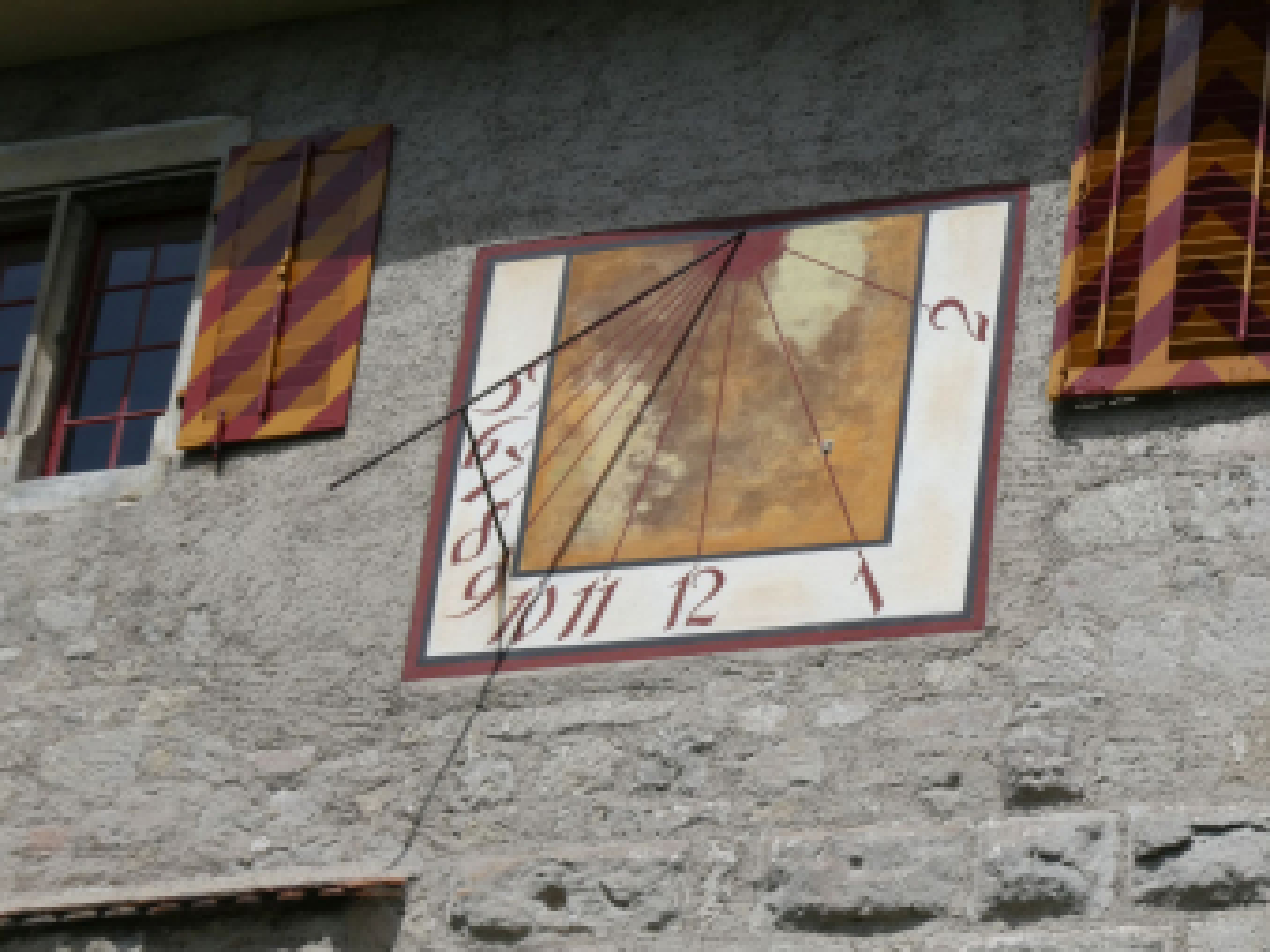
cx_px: 684
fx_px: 5721
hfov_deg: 12.7
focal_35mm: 156
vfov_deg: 9.5
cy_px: 480
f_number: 5.2
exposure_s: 1/800
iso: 80
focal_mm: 22.3
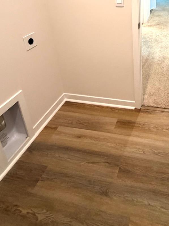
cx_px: 136
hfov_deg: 48.4
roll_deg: +1.6
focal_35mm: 27
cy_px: 32
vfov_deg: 58.0
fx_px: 176
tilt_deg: -17.5
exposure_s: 1/60
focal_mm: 2.22
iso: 200
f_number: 2.2
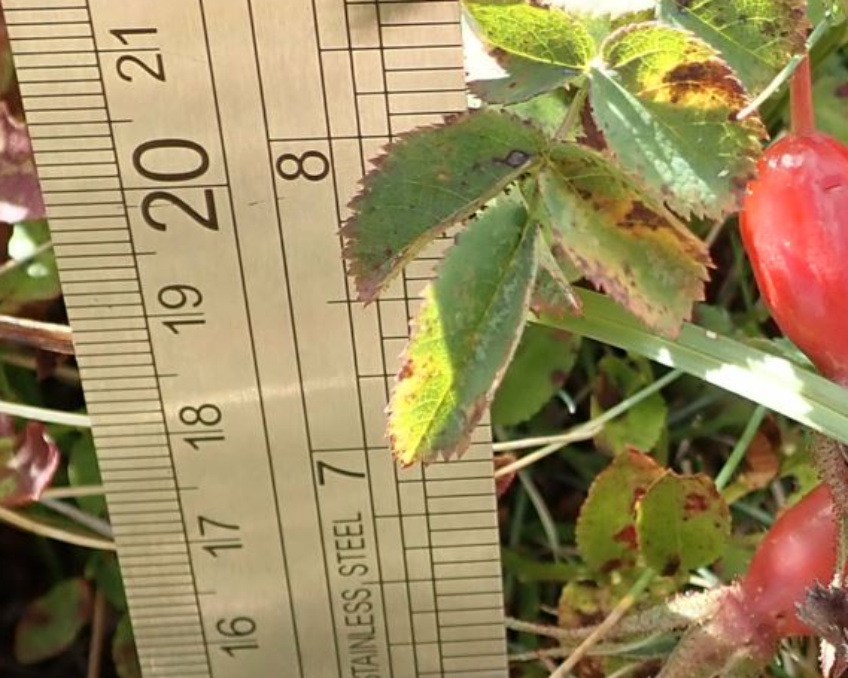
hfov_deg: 18.2
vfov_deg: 14.9
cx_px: 814
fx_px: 2585
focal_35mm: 103
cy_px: 314
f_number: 3.2
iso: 100
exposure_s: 1/200
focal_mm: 5.5
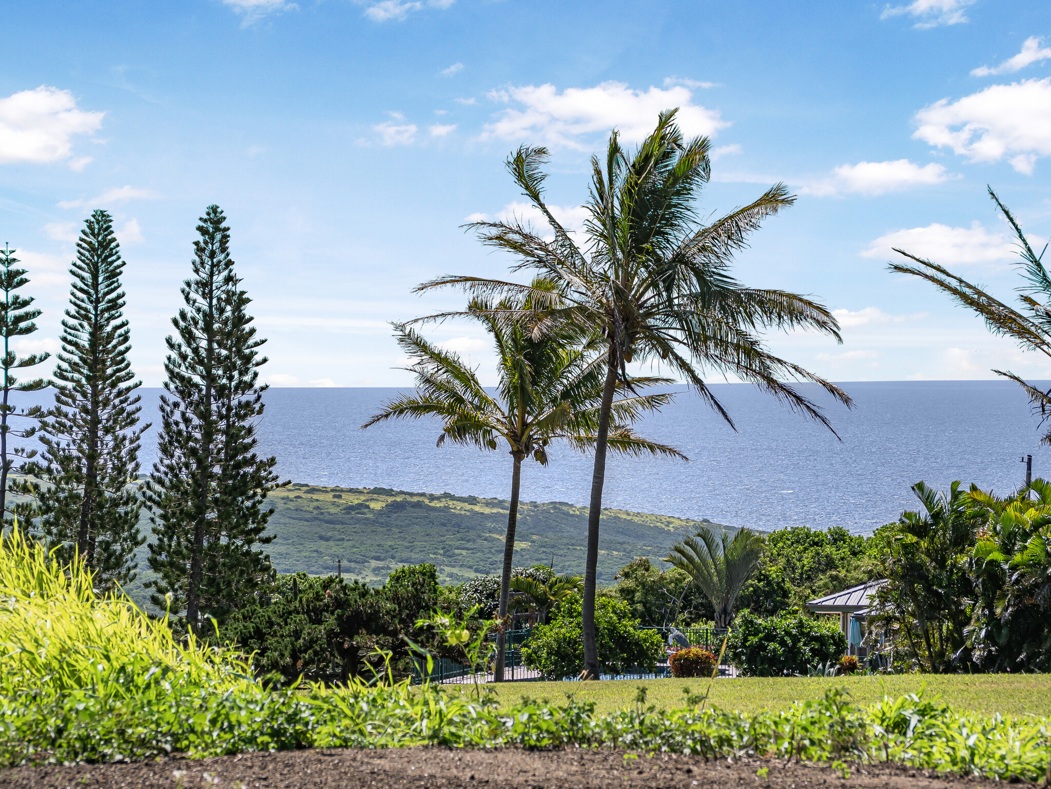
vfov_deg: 8.8
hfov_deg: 11.8
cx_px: 526
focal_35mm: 168
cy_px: 394
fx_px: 5101
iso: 200
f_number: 9
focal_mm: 84
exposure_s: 1/640
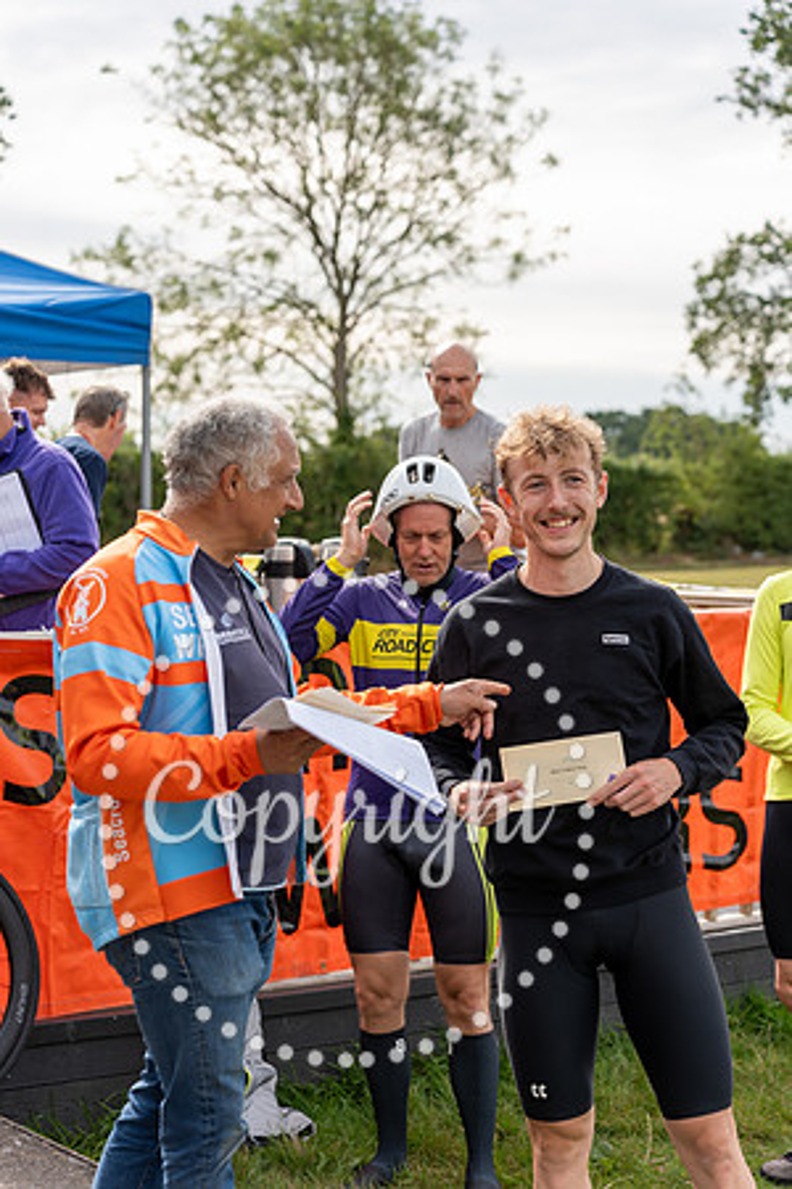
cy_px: 594
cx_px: 396
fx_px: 2343
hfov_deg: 19.2
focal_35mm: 71
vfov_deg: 28.5
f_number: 4
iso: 125
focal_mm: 71
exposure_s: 1/640
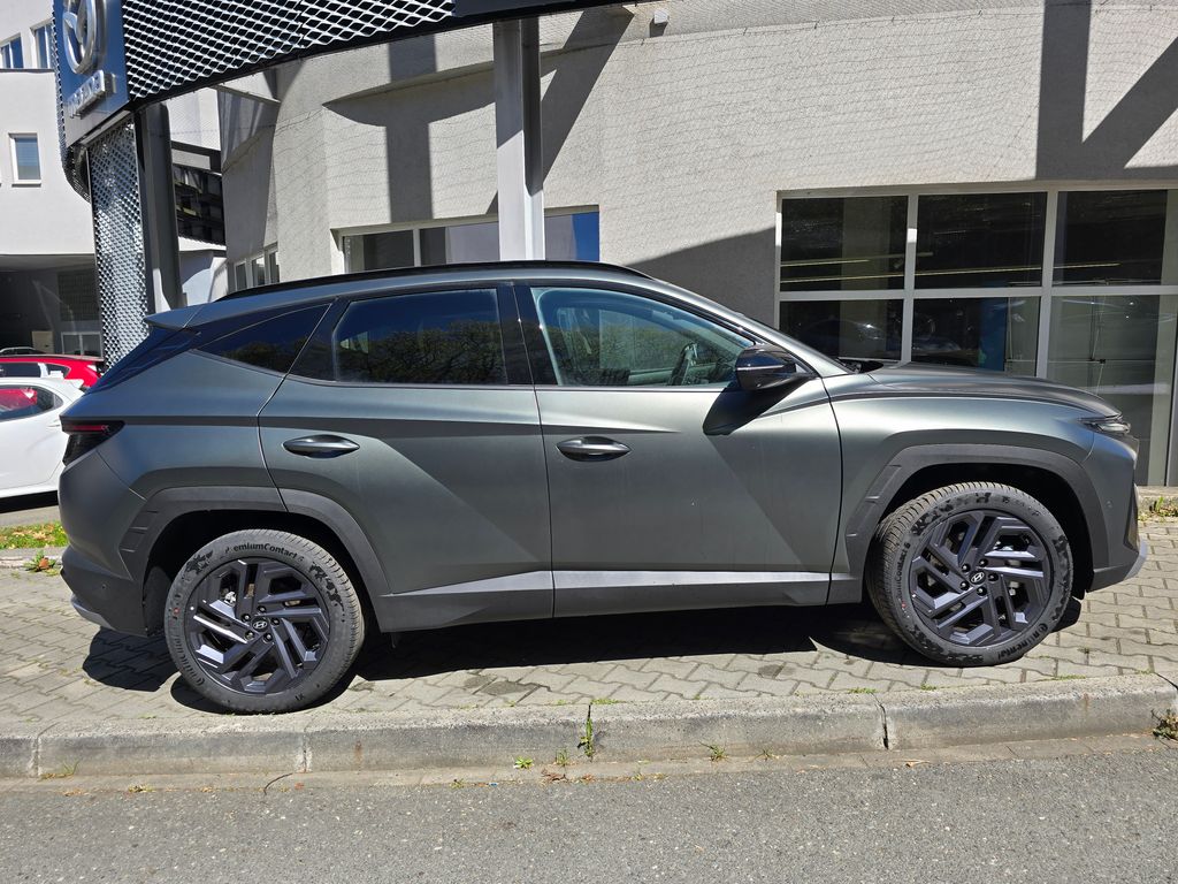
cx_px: 589
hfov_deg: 73.9
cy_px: 442
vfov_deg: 58.9
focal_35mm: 23
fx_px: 783
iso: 12
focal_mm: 6.3
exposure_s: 1/574
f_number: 1.7
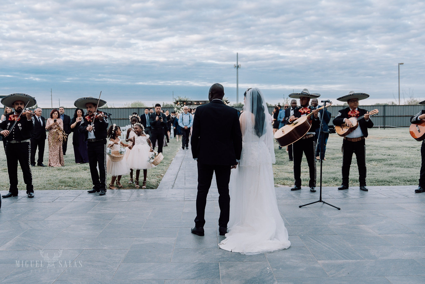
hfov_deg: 50.8
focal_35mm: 38
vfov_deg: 35.1
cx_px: 212
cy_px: 142
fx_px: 448
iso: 320
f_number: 2.8
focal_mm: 24
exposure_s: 1/320
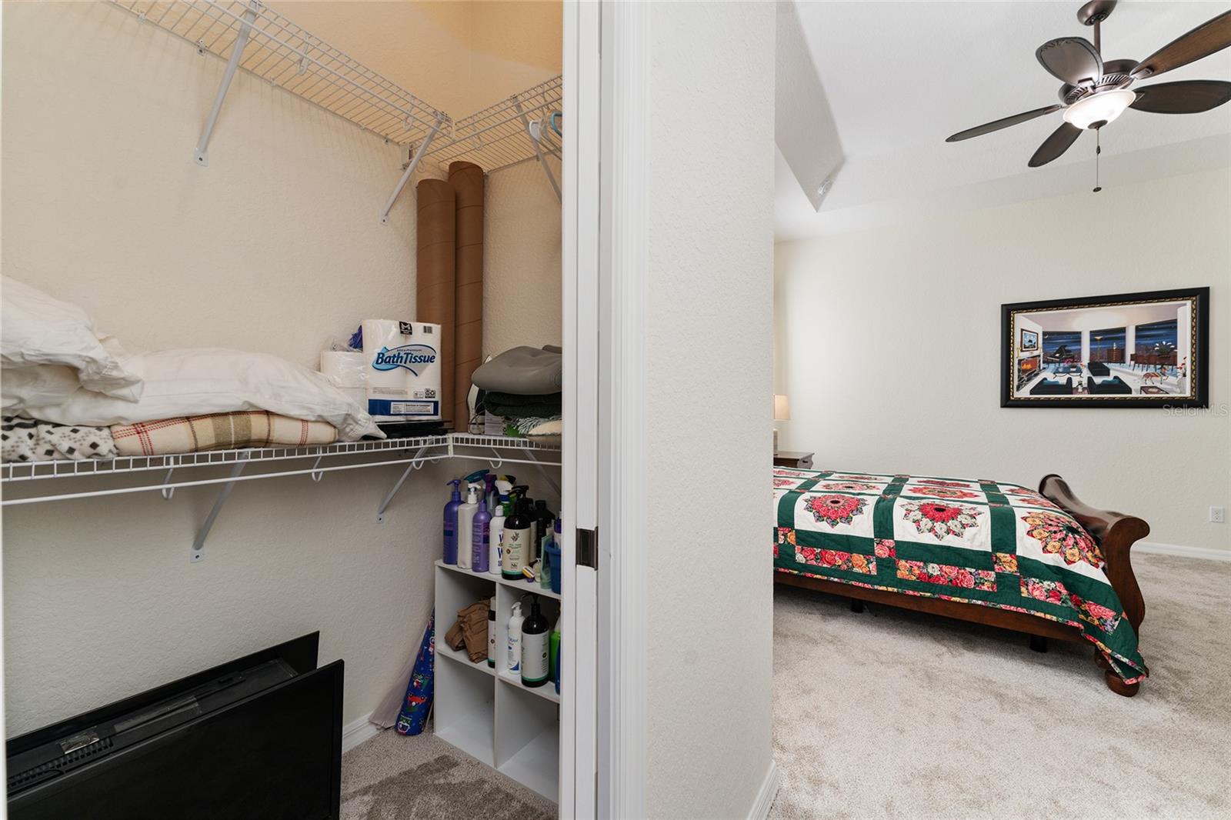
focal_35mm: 14
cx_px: 616
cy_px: 410
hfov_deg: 104.3
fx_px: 479
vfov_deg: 81.2
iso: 250
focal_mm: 14
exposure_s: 1/10
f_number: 7.1
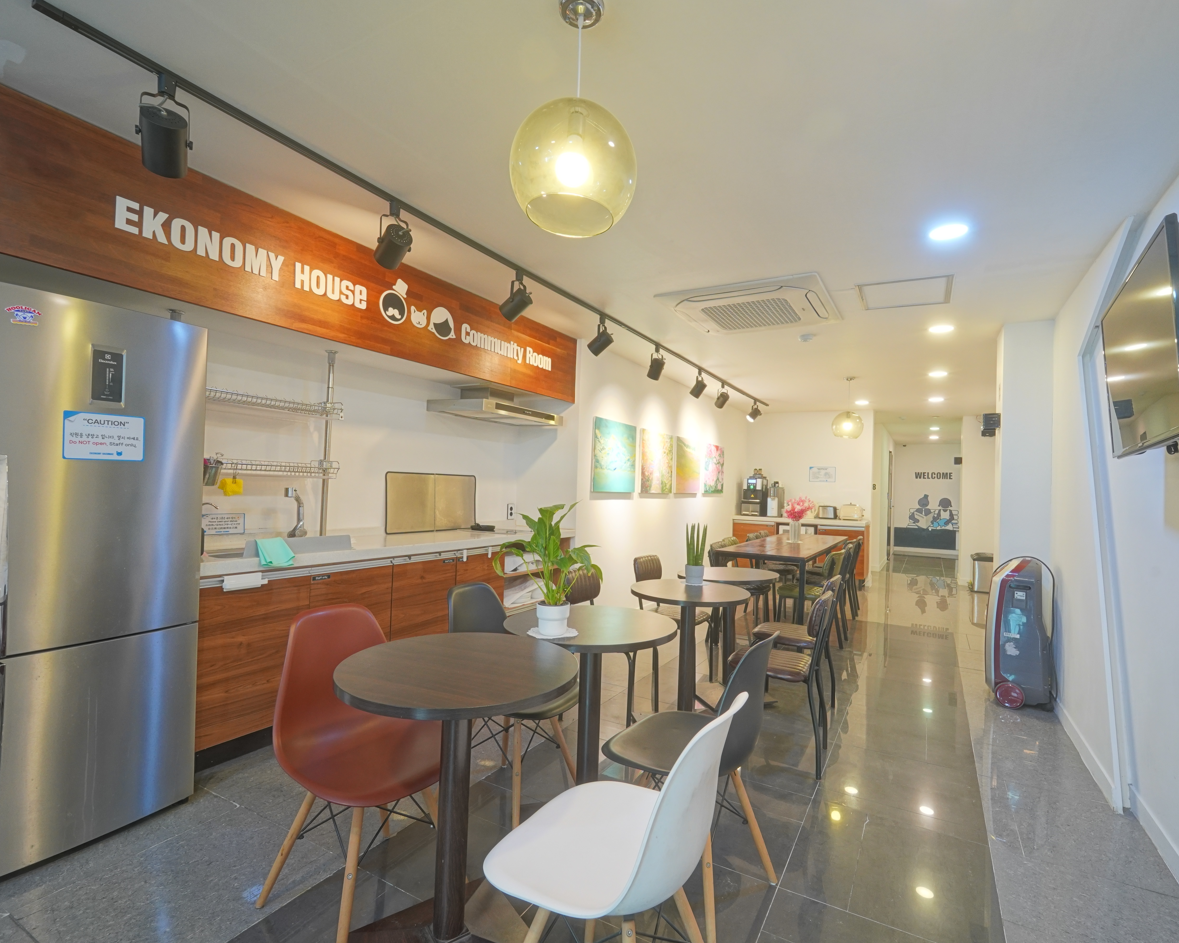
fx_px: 558
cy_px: 476
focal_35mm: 16
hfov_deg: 93.0
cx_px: 616
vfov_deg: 80.4
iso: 1600
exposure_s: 1/6
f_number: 13
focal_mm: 14
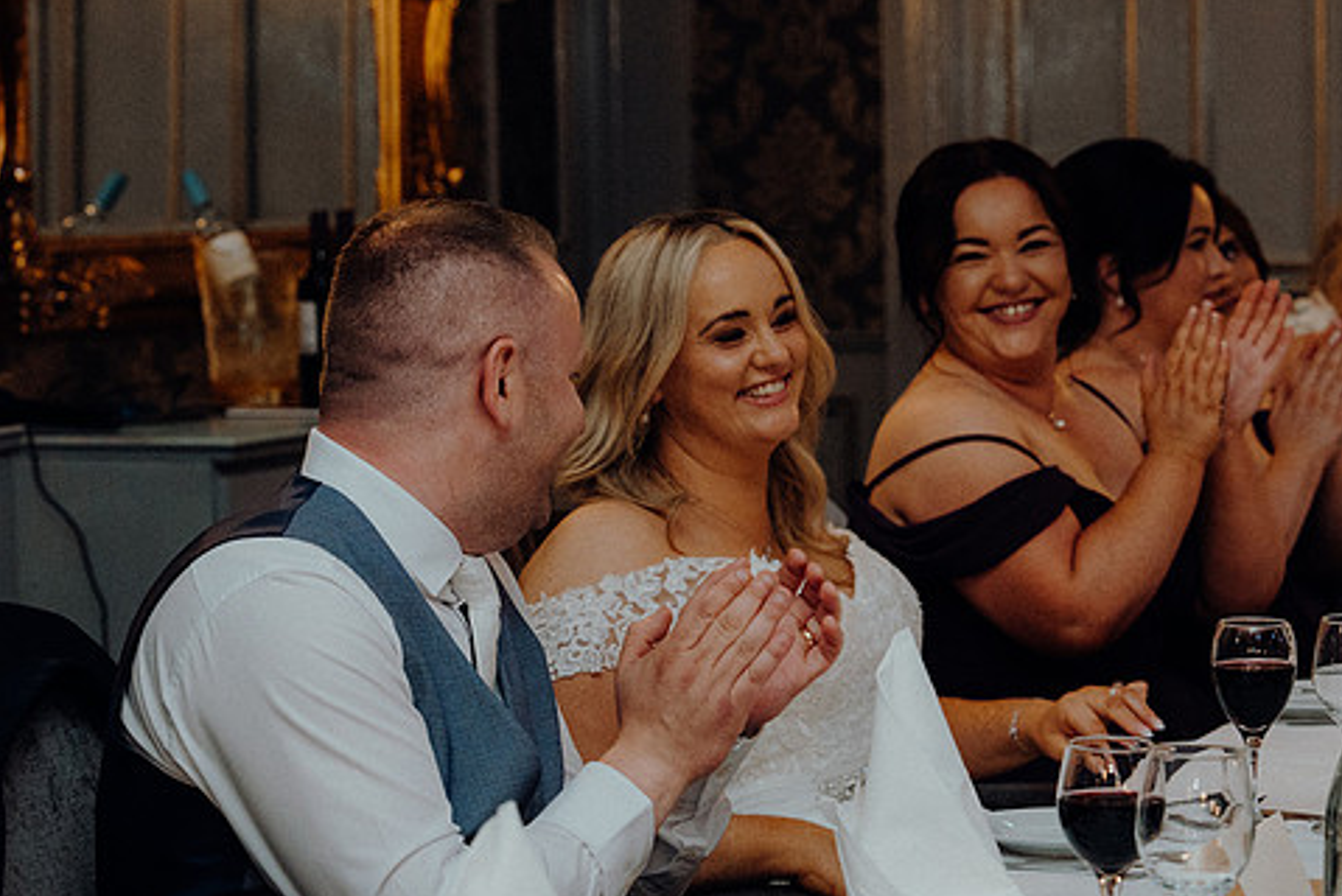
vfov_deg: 12.6
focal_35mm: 109
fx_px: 4066
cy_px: 508
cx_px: 810
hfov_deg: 18.7
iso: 2500
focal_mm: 60
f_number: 3.5
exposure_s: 1/160
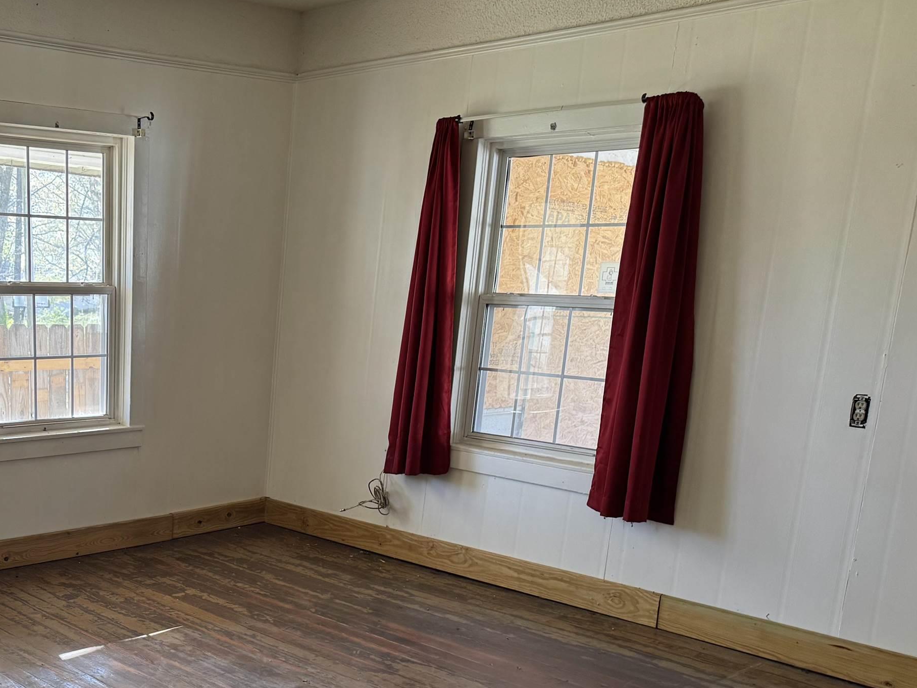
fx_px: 1086
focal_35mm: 41
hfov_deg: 43.1
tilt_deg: -13.3
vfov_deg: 34.1
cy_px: 549
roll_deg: -1.8
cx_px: 154
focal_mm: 6.76
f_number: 1.78
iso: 160
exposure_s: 1/77
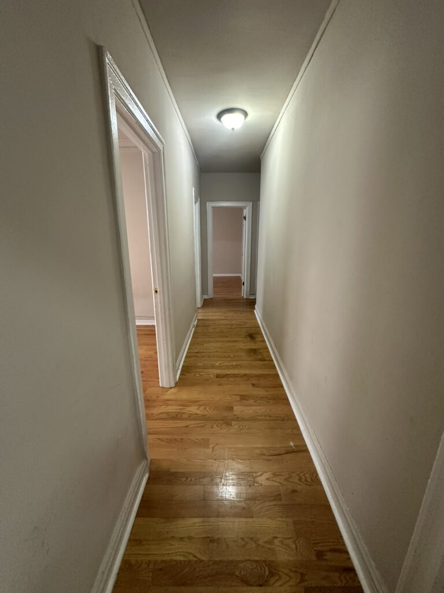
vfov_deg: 102.1
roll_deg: -1.3
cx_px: 222
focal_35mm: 14
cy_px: 296
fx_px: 239
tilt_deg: -11.8
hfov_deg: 85.7
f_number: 2.2
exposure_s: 1/60
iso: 320
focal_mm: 2.22
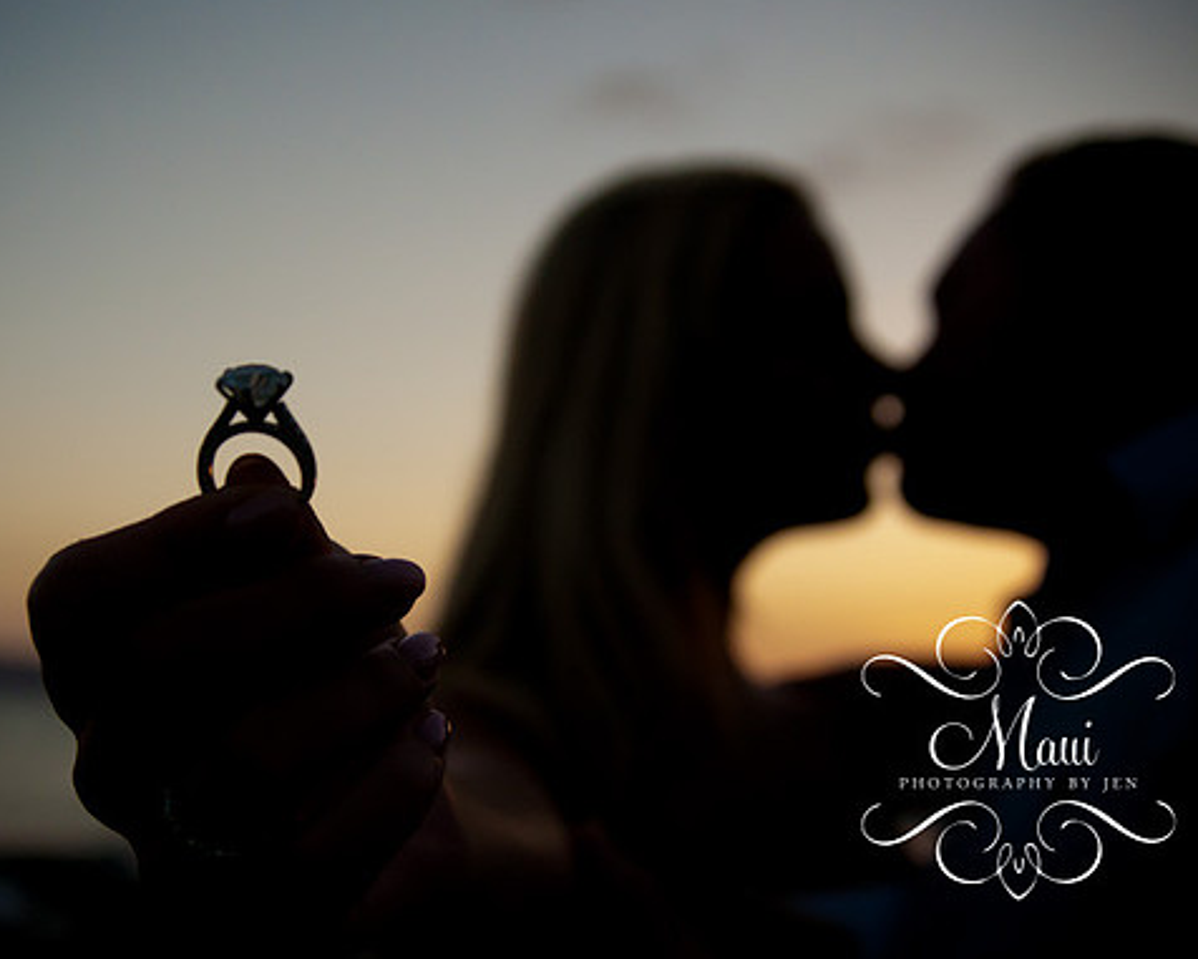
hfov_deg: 38.7
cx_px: 508
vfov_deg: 31.5
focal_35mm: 48
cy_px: 480
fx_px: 1702
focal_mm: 28
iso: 800
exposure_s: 1/1600
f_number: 2.8
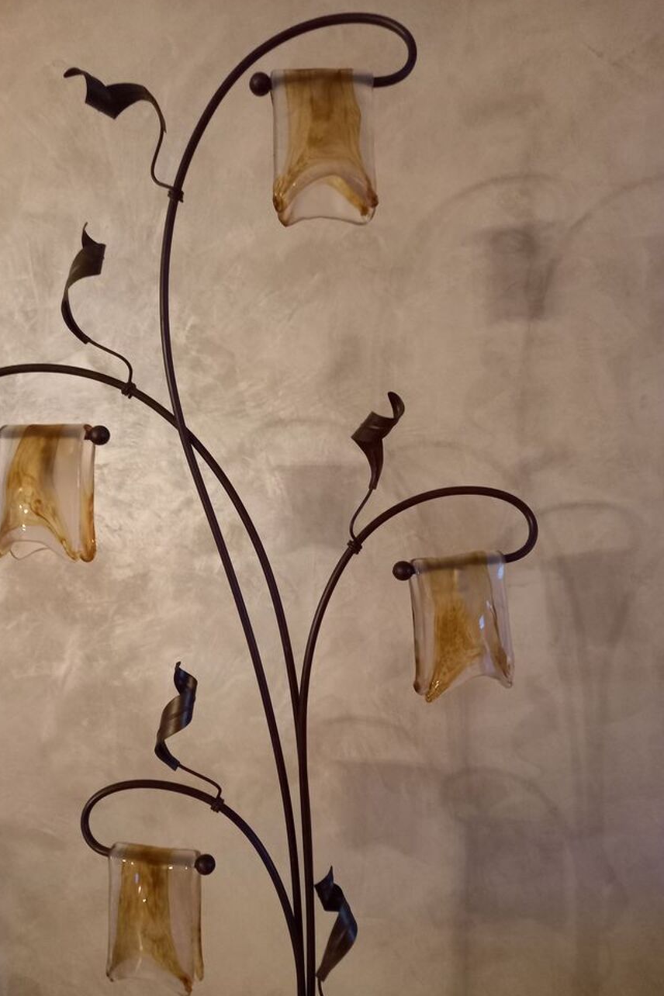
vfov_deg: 67.4
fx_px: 747
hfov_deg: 47.8
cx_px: 282
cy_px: 509
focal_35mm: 27
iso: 800
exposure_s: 1/20
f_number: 2
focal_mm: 4.6
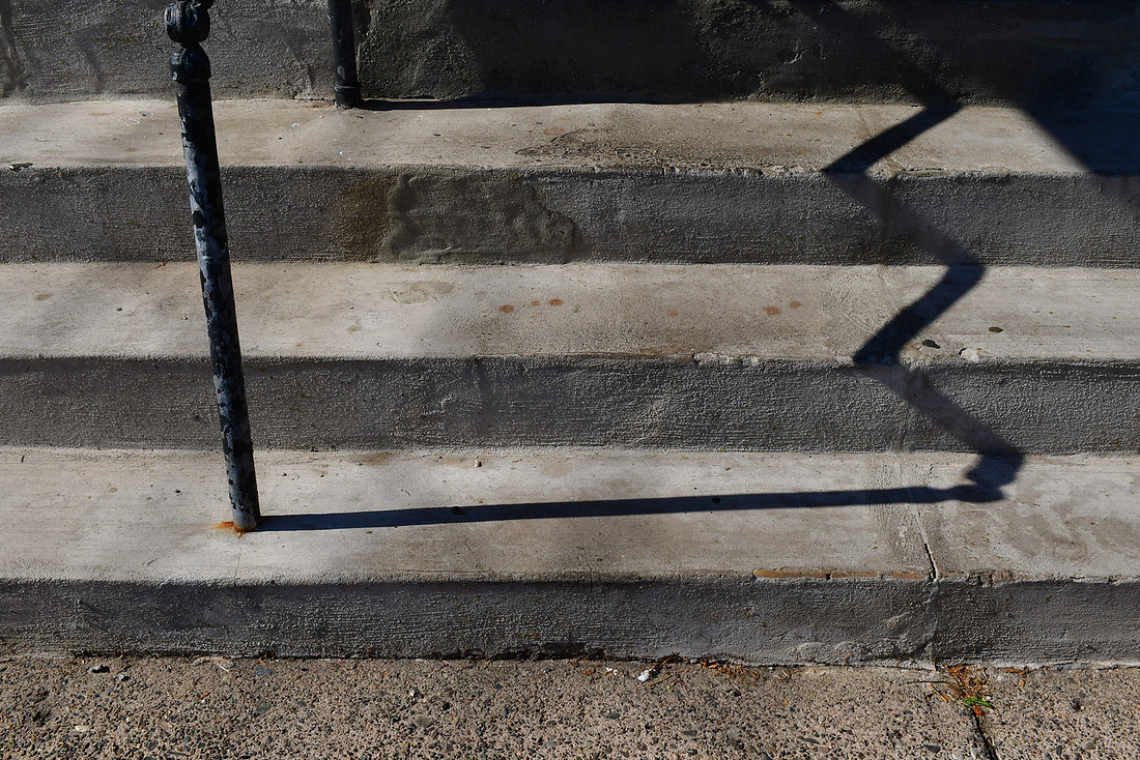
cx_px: 570
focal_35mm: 36
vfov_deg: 36.9
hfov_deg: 53.1
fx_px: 1140
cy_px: 380
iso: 200
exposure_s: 1/160
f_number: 16
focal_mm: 24
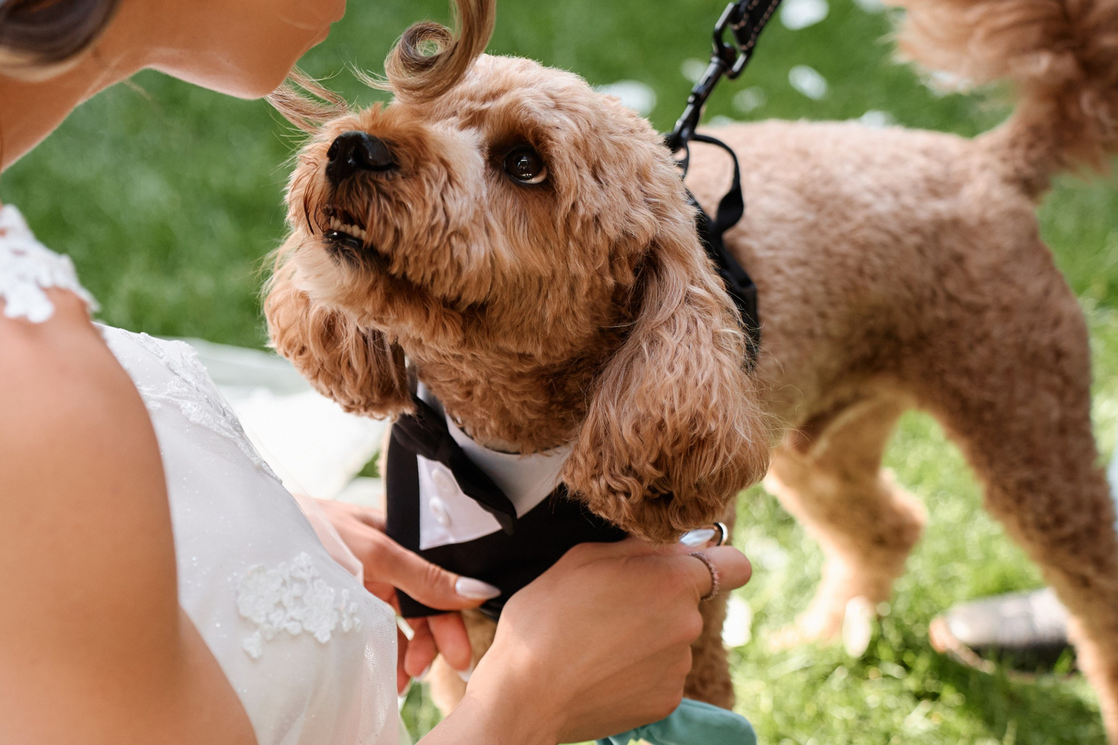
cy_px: 545
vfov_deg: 17.0
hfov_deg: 25.3
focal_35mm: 80
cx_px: 469
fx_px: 2485
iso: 500
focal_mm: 49
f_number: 2.8
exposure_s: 1/800
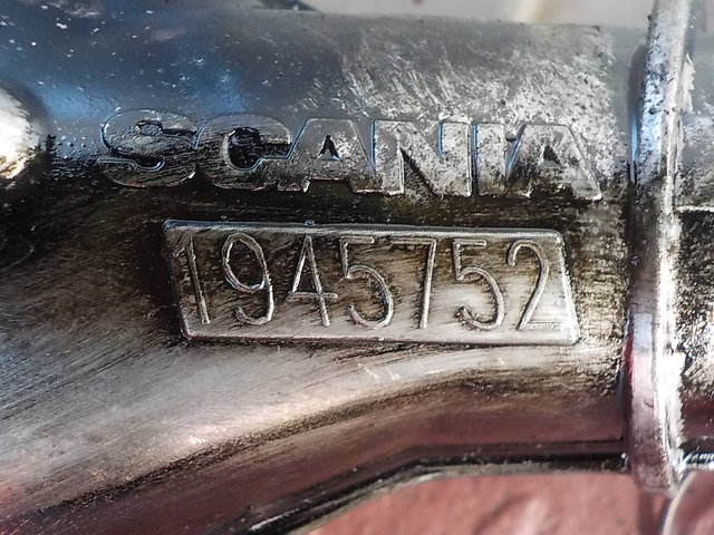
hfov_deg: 60.0
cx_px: 357
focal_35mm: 30
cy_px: 268
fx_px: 619
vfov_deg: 46.8
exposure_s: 1/50
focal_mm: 4.1
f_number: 3.3
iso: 800
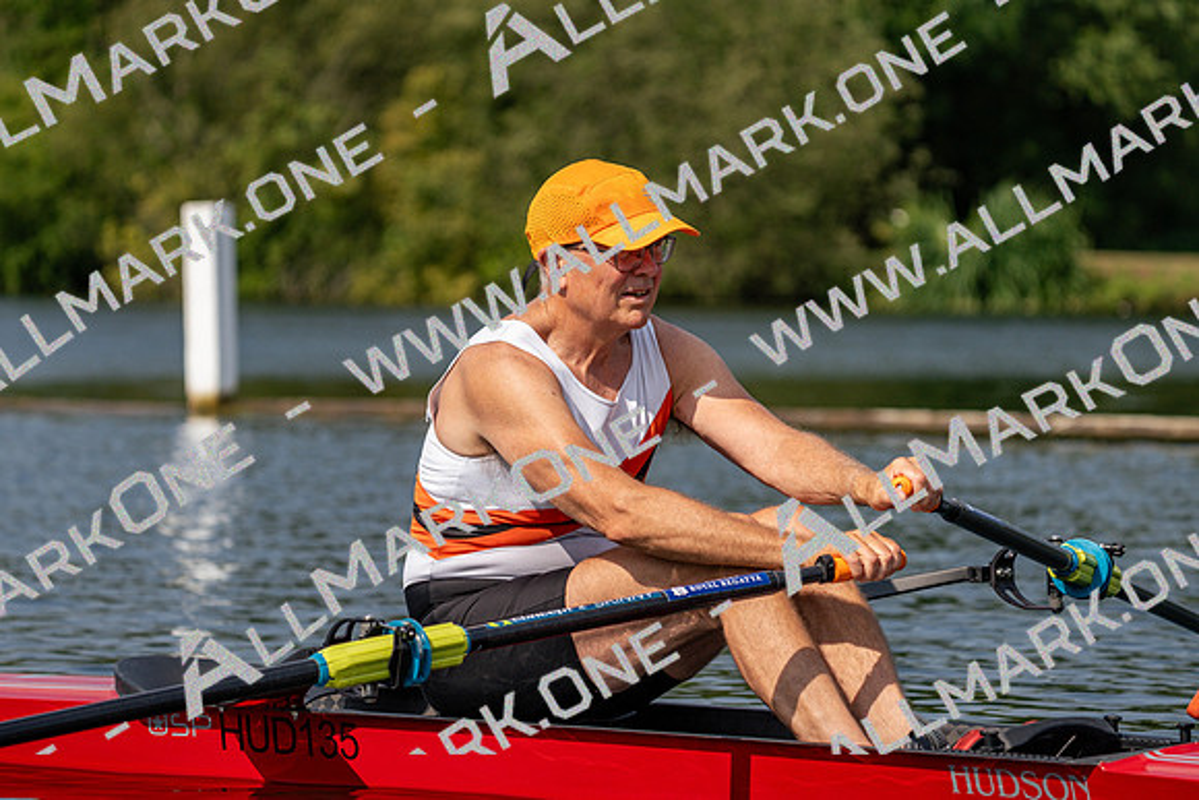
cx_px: 600
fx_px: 6662
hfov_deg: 10.3
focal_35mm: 200
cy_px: 400
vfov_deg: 6.9
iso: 160
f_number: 5.6
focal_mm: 200
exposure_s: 1/1600
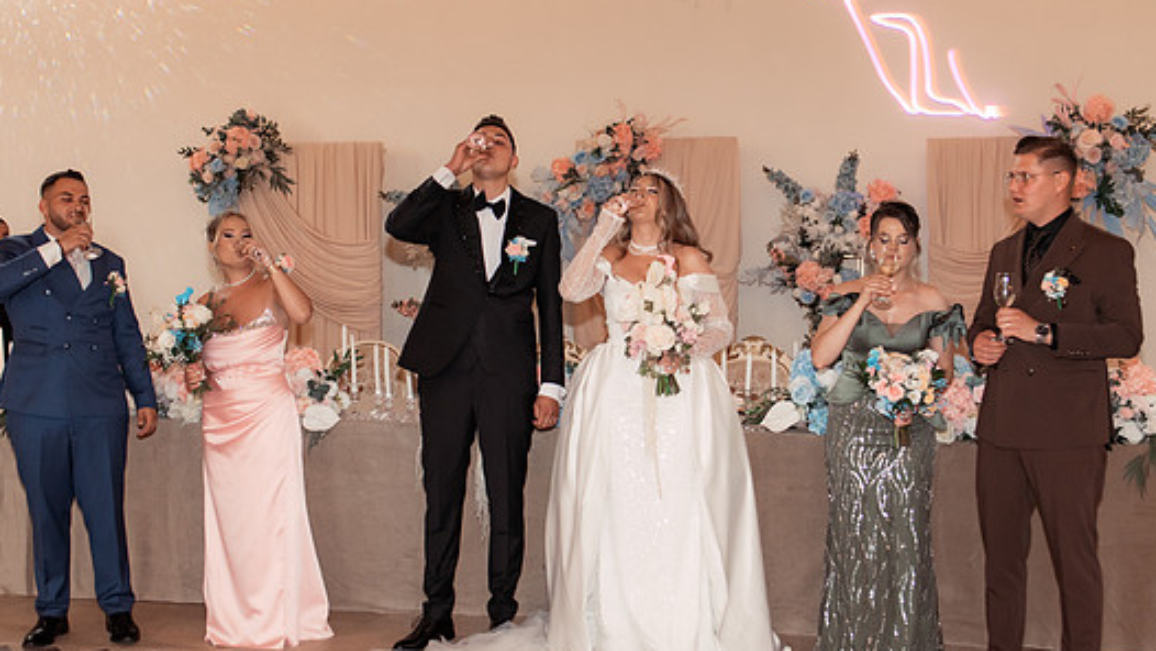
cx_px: 586
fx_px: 1441
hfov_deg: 43.7
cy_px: 348
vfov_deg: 25.4
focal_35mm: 47
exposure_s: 1/250
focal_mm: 35
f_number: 2.8
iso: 1250
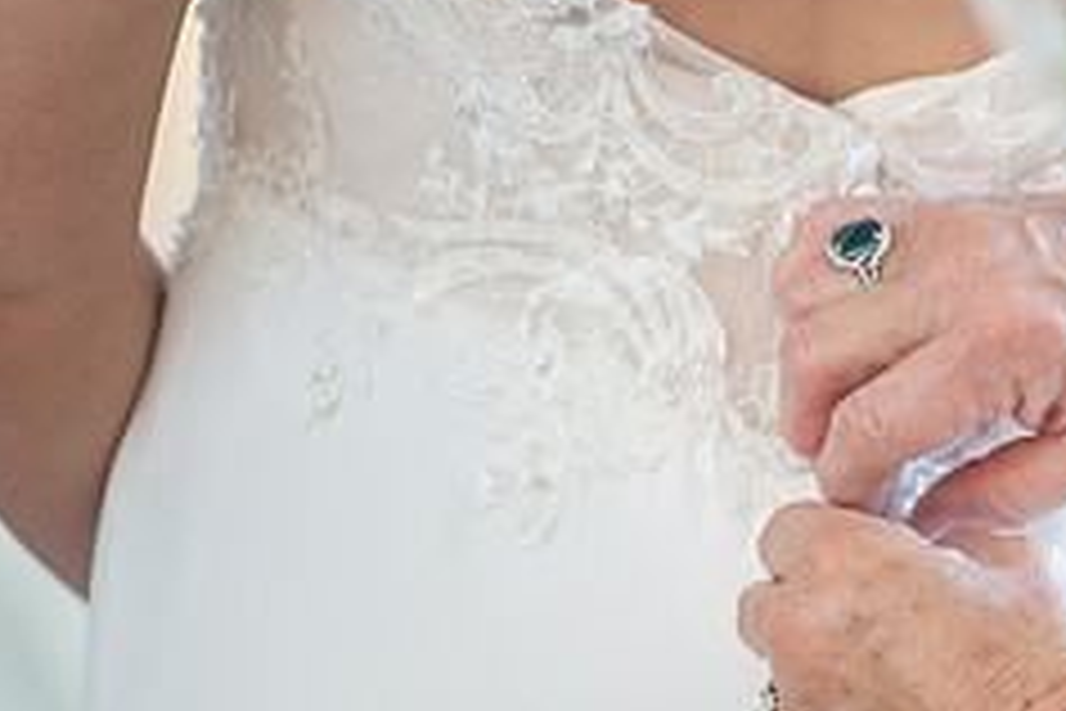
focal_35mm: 219
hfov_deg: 9.3
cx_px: 1101
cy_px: 200
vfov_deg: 6.3
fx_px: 6484
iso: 400
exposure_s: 1/250
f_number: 1.8
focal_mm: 85
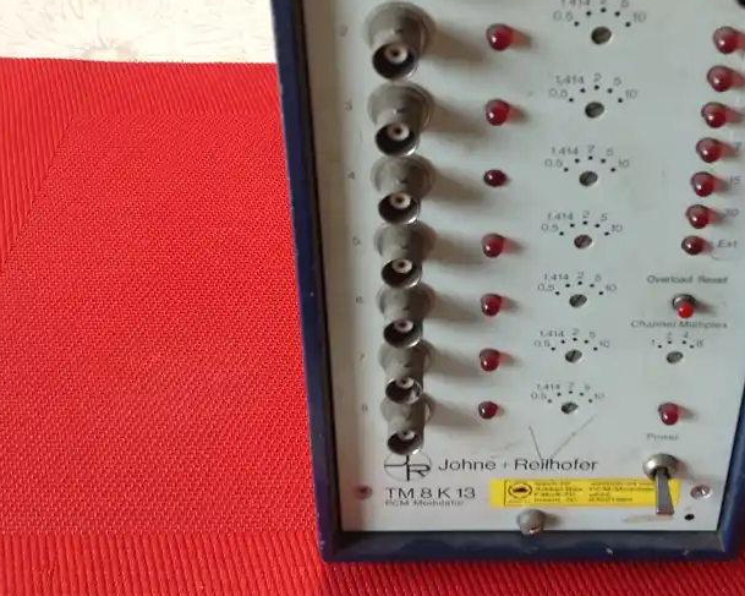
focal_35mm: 56
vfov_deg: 26.9
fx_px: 1235
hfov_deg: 33.1
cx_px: 525
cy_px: 166
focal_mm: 4.28
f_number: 2.4
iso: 50
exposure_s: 1/20
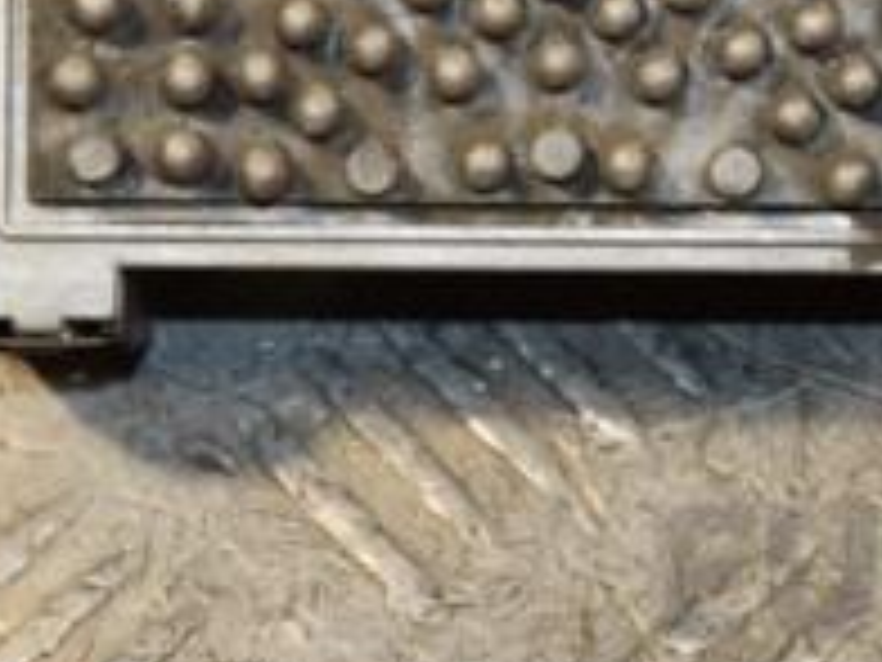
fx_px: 7440
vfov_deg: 5.1
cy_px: -27
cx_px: 580
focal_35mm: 292
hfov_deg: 6.8
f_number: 5.6
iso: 800
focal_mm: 66
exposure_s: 1/200
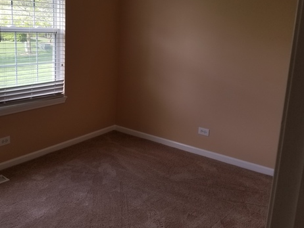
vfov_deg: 39.6
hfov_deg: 50.2
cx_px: 95
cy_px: 101
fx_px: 316
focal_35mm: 36
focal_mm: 4.25
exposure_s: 1/165
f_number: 1.7
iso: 50
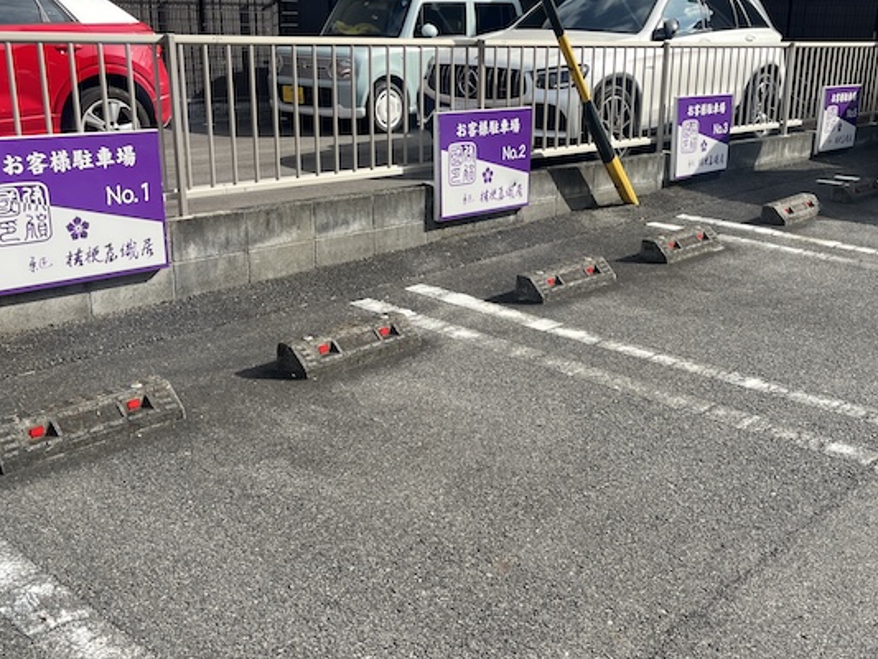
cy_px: 321
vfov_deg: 36.8
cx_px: 517
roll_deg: -2.0
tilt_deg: -17.7
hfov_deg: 47.6
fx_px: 989
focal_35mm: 39
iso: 50
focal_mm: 5.1
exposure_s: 1/1623
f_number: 1.6
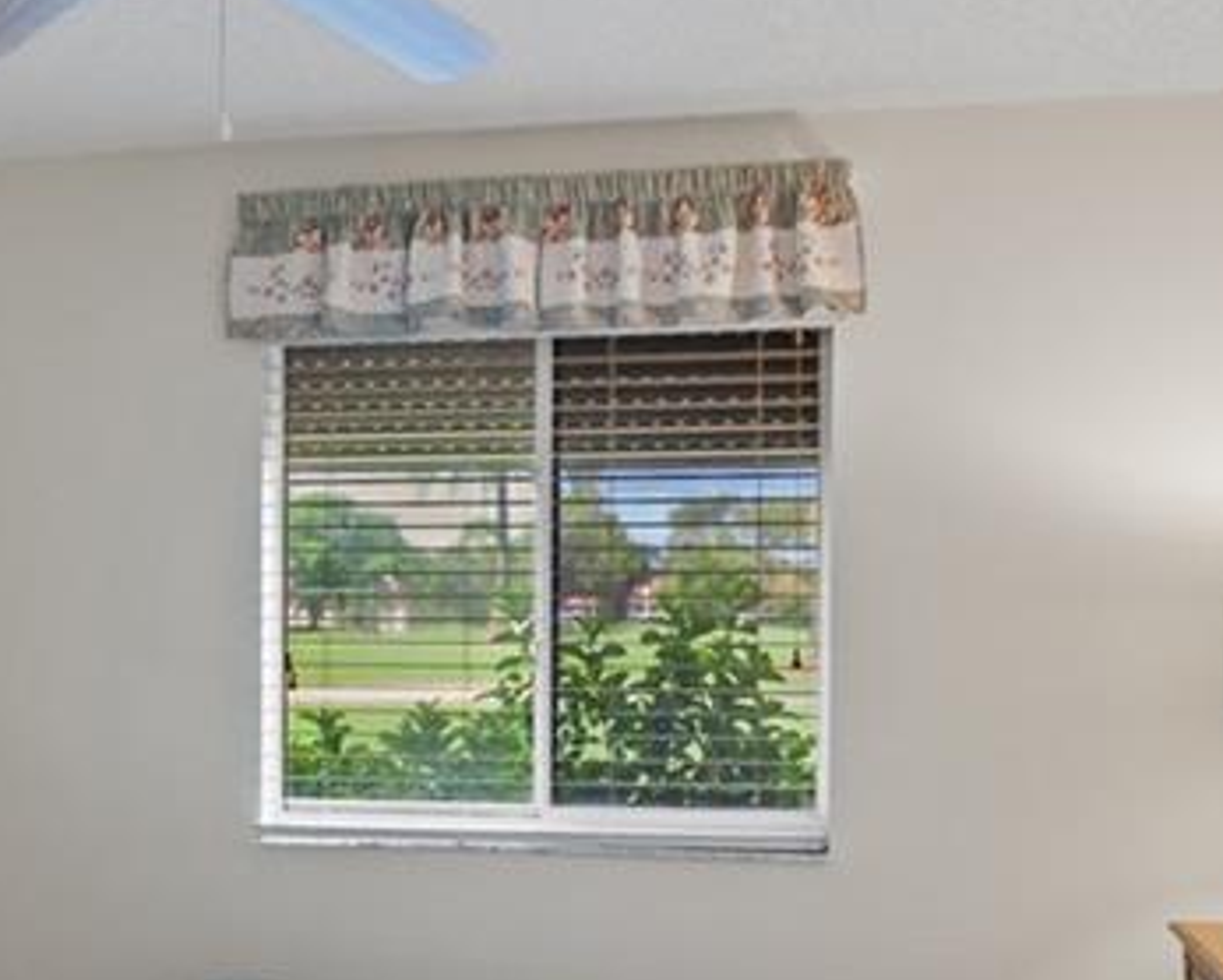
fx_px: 1727
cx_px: 486
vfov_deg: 30.6
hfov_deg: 38.8
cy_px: 830
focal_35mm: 48
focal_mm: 11.5
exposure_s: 1/2.5
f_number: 8
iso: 200
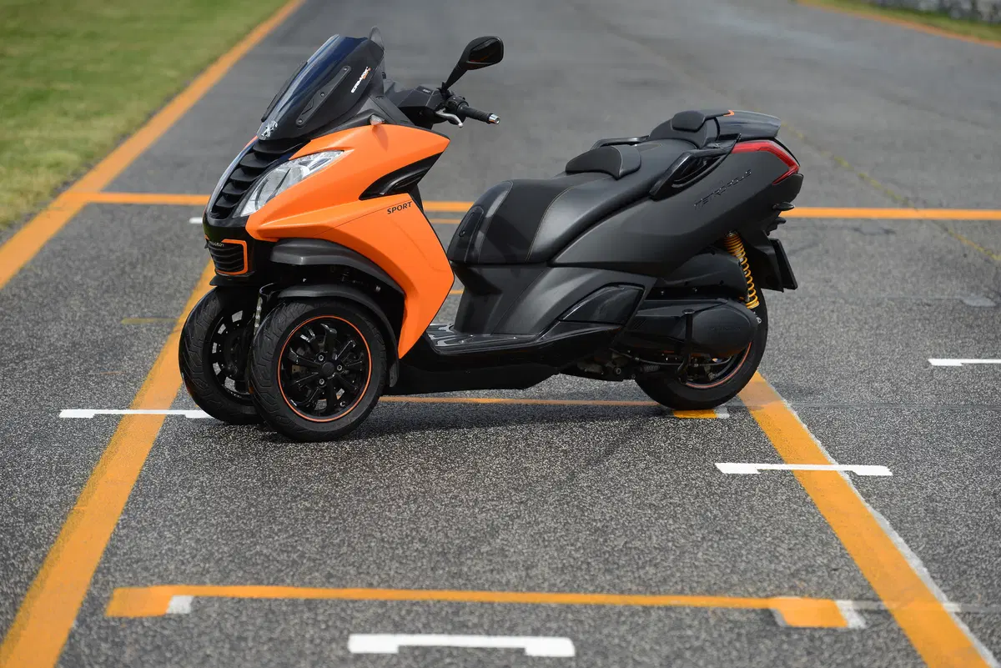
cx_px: 500
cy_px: 334
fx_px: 4172
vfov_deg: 9.2
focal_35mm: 150
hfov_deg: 13.7
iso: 200
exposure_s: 1/1600
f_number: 4.5
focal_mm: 150
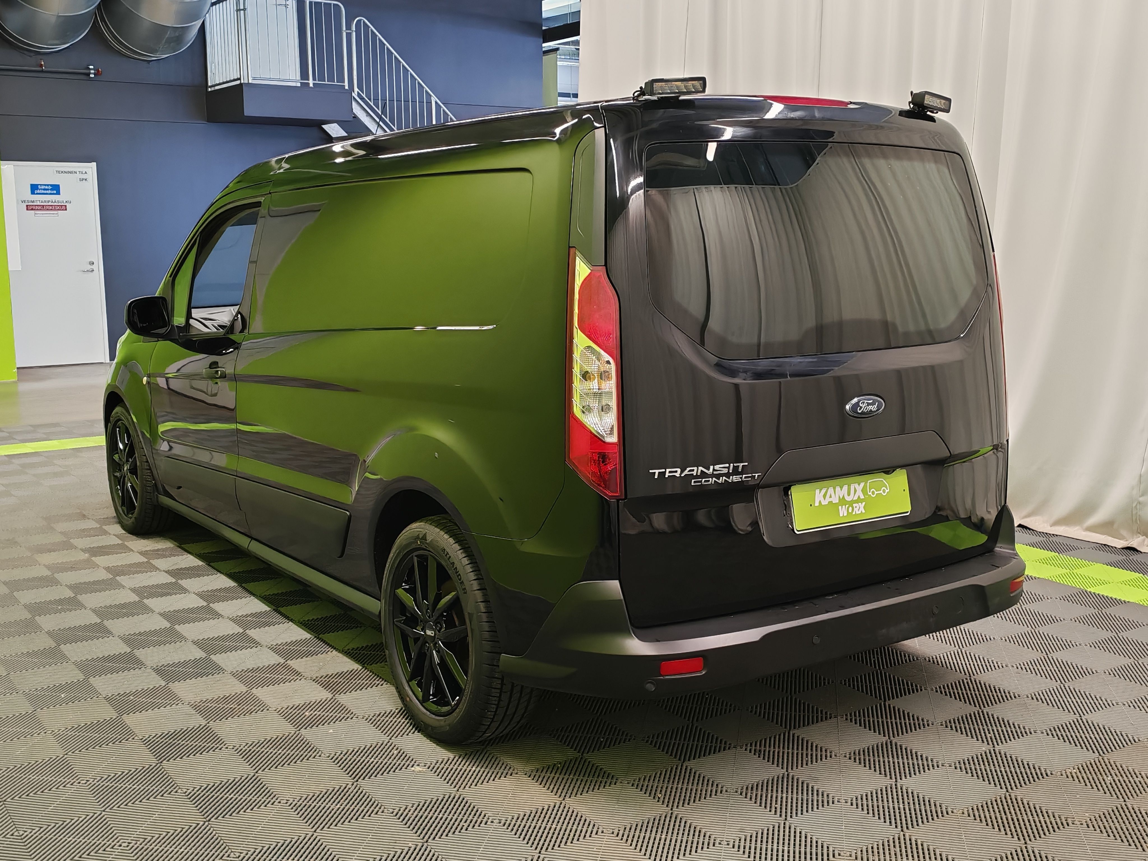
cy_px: 430
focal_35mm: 40
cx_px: 574
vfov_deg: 36.0
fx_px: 1327
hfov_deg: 46.8
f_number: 1.9
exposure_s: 1/100
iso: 640
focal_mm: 6.12
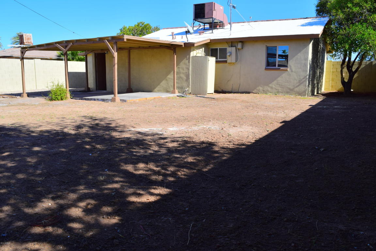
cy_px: 126
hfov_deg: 67.4
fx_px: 282
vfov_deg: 47.9
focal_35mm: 27
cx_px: 188
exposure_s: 1/250
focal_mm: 18
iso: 100
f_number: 8
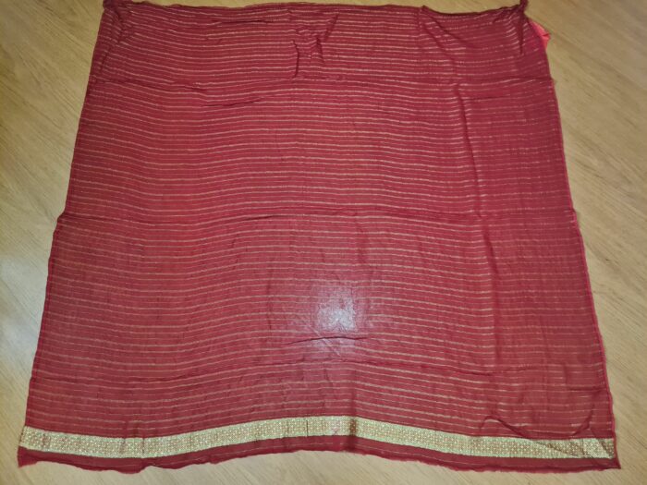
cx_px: 324
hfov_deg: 67.3
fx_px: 486
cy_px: 242
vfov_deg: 53.1
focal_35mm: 26
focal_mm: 5.4
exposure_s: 1/40
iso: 500
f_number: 1.8
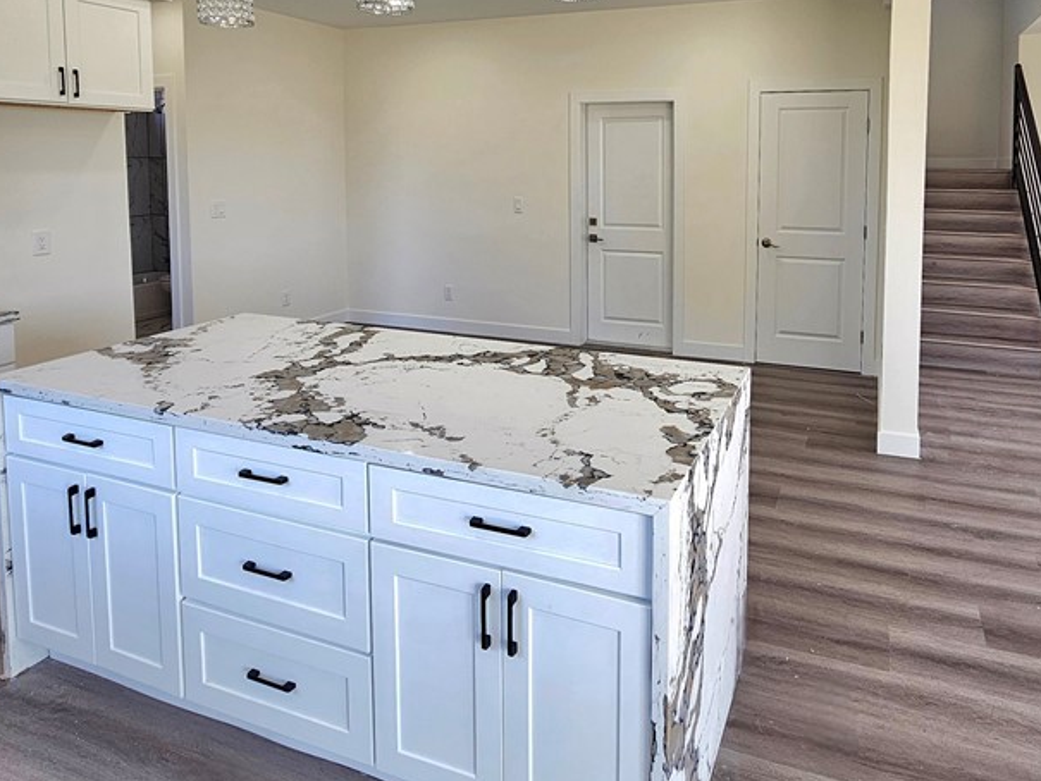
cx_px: 611
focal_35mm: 22
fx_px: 662
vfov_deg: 58.4
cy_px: 210
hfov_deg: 75.7
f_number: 2.2
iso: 80
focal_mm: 2.2
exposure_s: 1/120
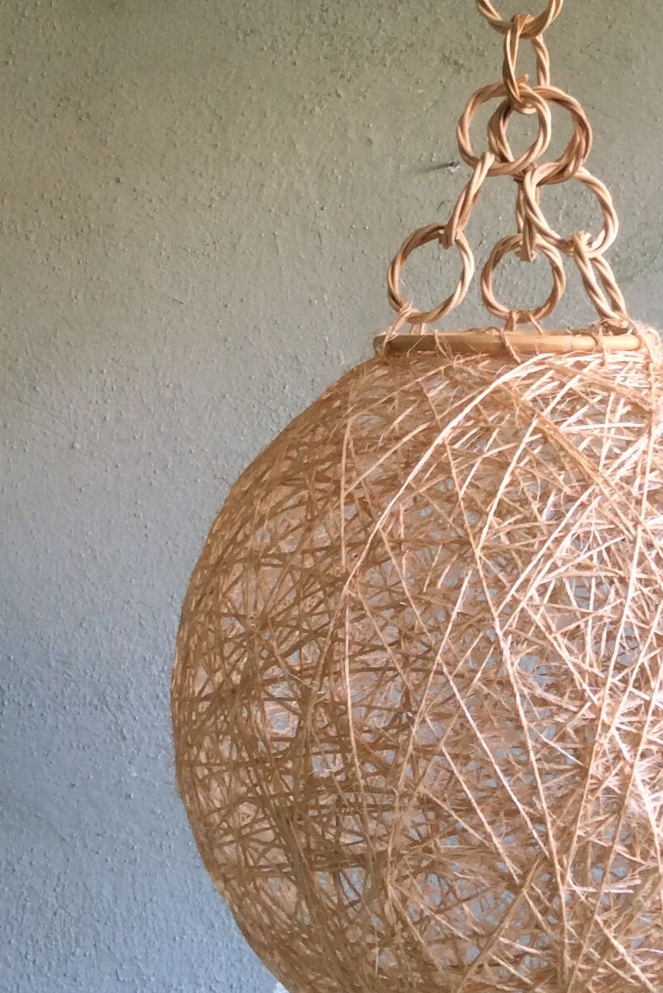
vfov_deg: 28.4
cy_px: 385
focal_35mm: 71
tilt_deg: -2.4
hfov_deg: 19.2
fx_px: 1961
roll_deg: +0.4
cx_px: 396
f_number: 2.4
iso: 40
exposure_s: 1/25
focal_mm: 3.3
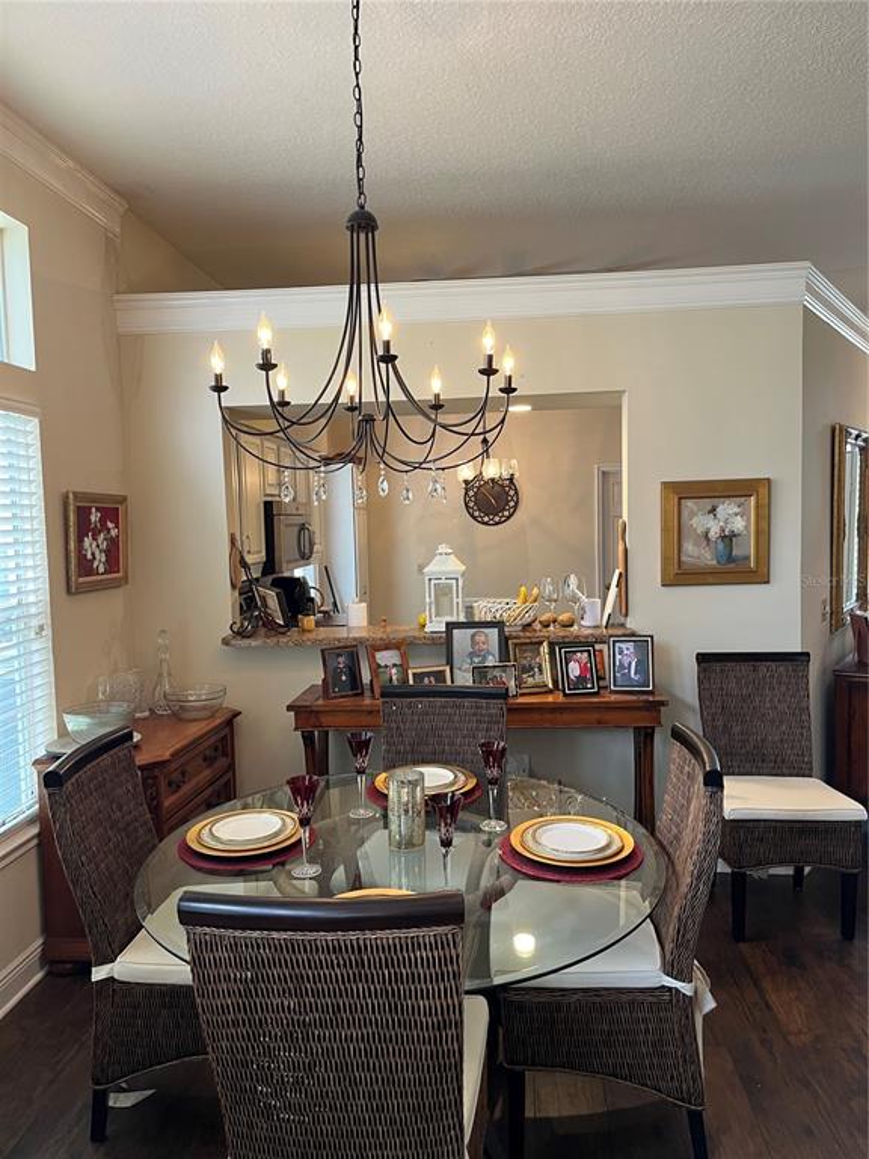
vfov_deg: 67.3
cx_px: 434
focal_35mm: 26
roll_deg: +1.8
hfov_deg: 53.1
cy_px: 580
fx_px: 870
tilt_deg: -5.8
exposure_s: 1/60
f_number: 1.6
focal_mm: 5.1
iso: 125
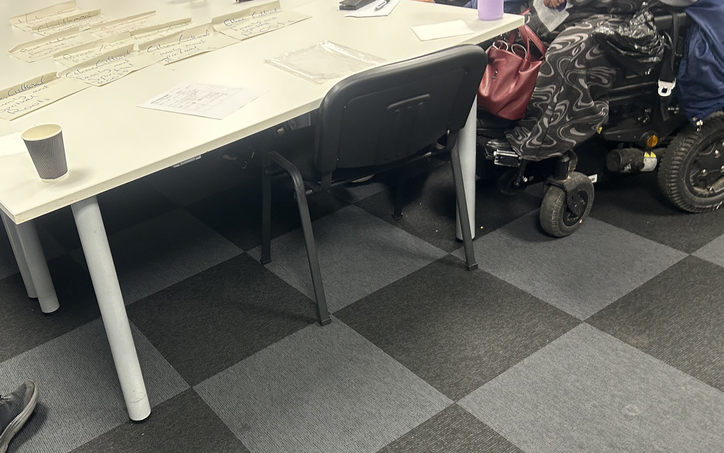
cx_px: 240
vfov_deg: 34.4
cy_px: 237
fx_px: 730
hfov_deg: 51.7
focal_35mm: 37
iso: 160
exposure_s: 1/50
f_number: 1.5
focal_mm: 5.7
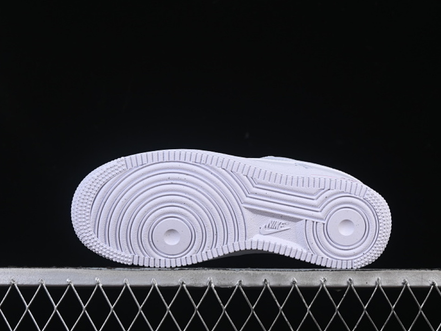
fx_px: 1044
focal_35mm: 82
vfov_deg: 18.0
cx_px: 232
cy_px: 165
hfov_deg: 23.8
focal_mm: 50
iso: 160
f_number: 8
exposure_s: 1/100
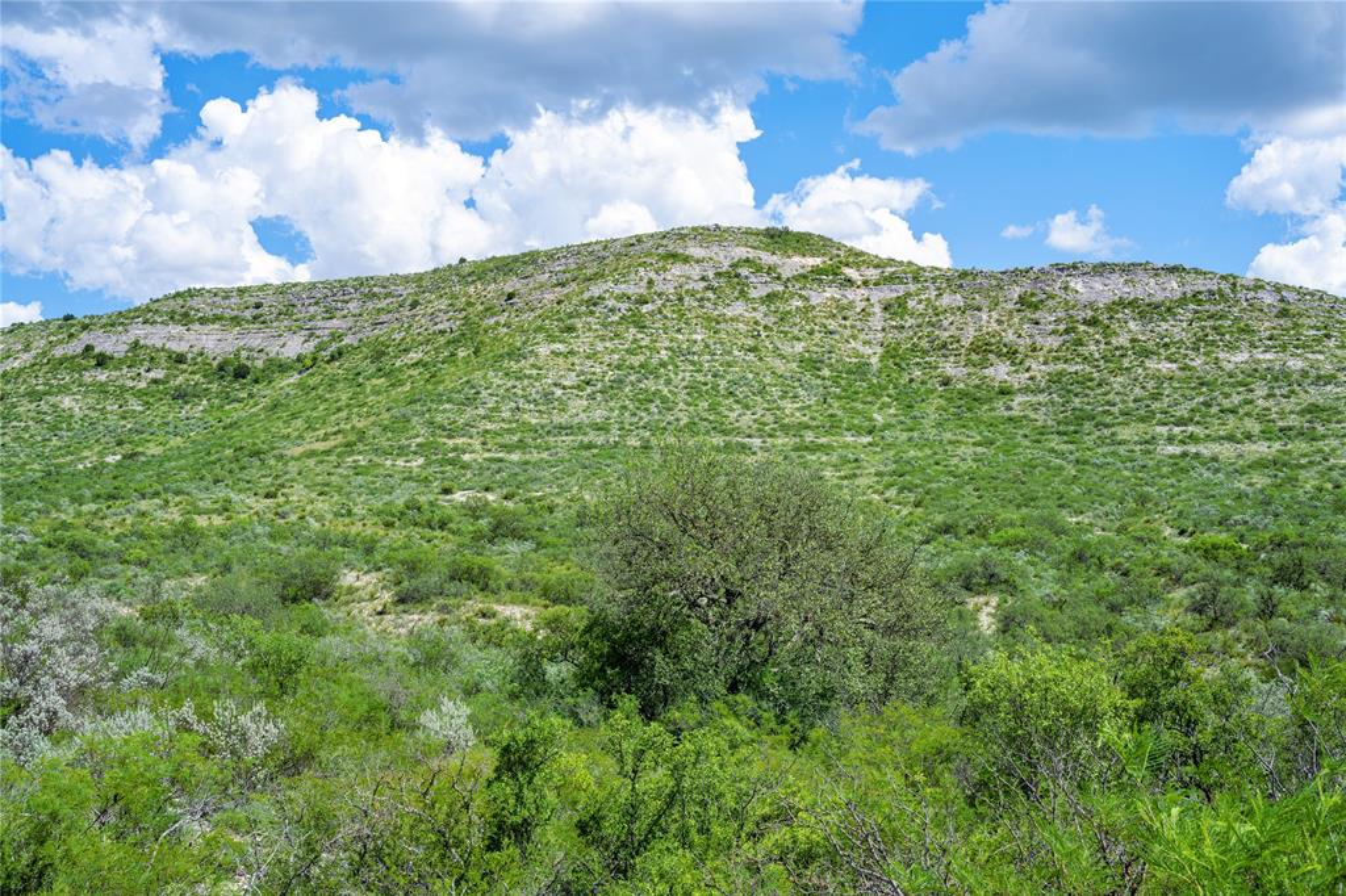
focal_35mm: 37
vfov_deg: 35.9
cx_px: 673
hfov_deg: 51.9
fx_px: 1383
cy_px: 448
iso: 80
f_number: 11
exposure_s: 1/80
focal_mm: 37
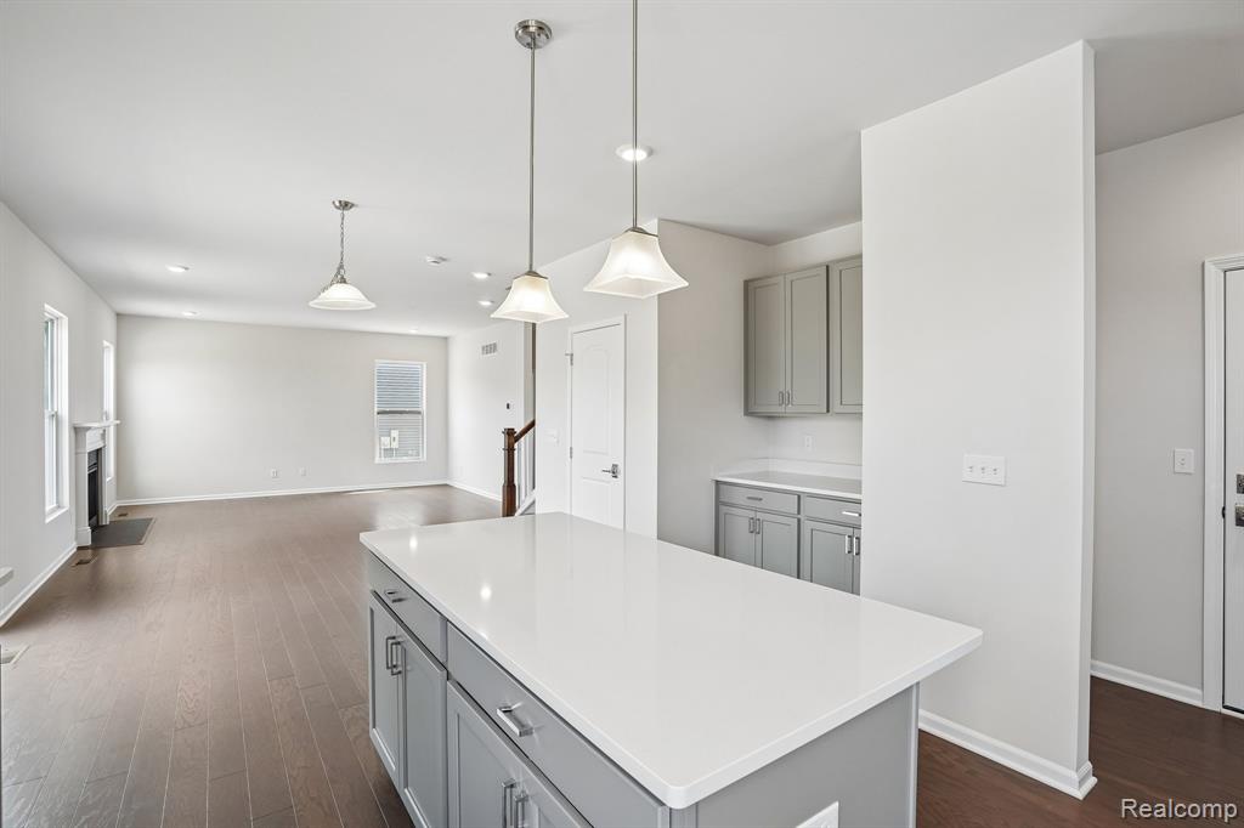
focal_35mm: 16
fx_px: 553
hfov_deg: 96.8
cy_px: 414
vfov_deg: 73.7
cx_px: 622
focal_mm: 16
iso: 400
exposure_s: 1/60
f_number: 8
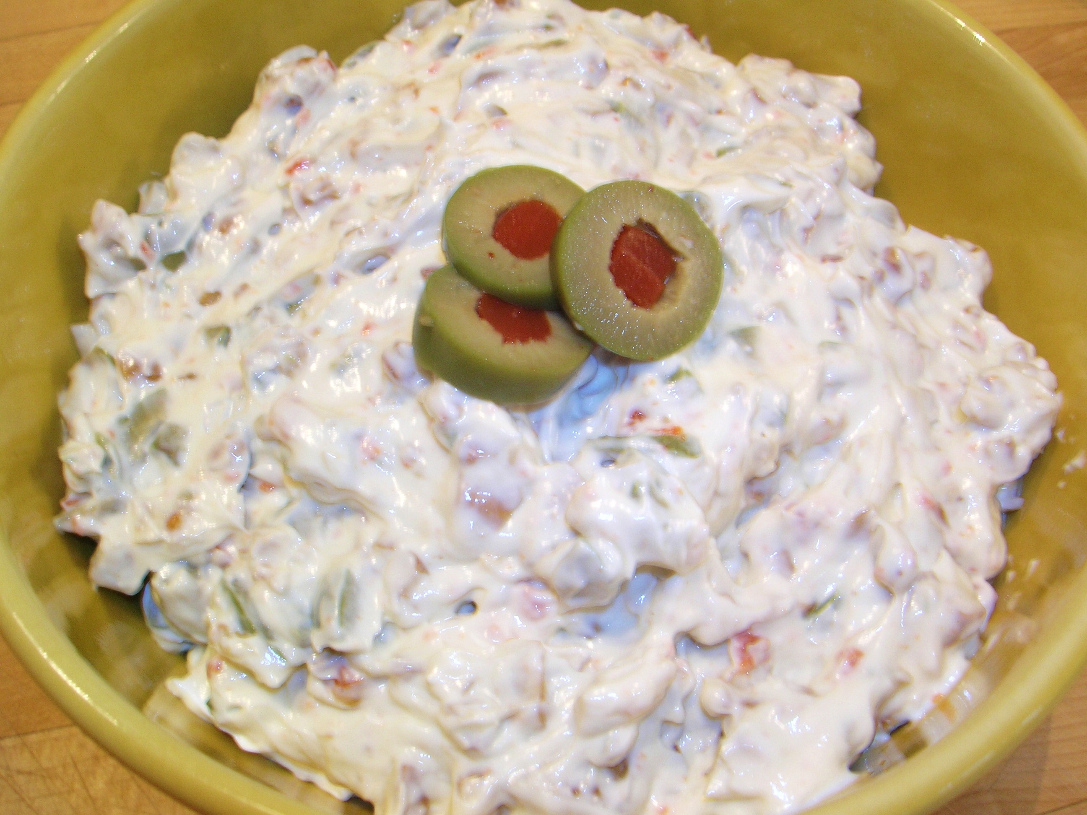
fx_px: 1068
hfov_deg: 54.0
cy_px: 408
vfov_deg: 41.8
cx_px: 544
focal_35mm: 34
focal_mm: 5.7
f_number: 4.9
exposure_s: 1/1.5
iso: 50
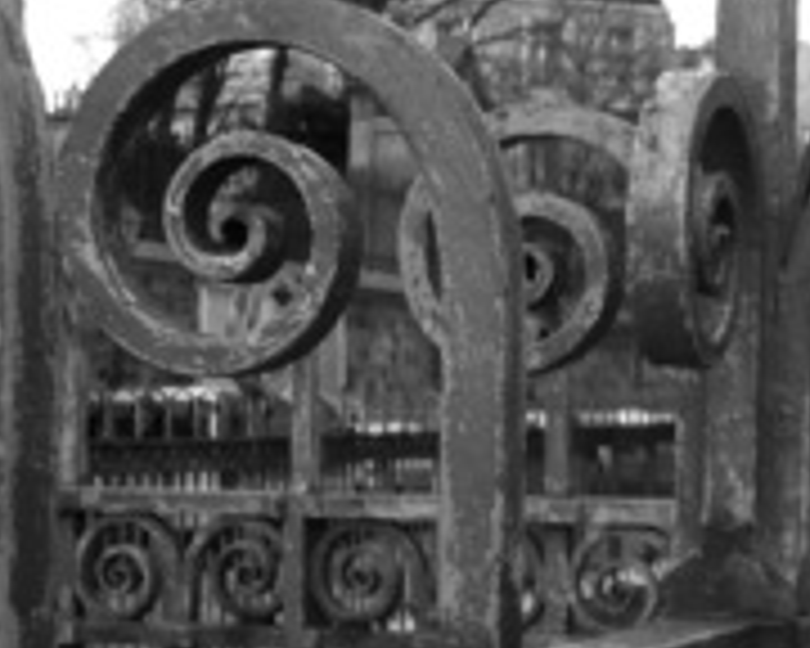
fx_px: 2733
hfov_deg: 16.0
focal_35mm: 114
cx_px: 1040
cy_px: 344
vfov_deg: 13.5
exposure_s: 1/30
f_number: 3.3
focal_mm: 6.9
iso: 320
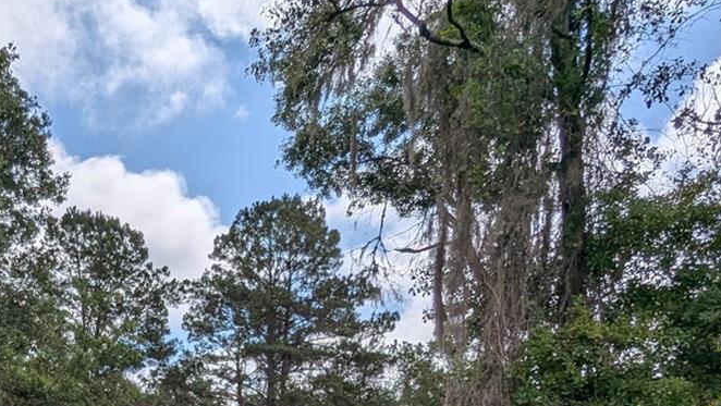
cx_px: 62
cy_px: 509
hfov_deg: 43.8
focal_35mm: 42
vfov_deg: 25.1
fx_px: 803
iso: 45
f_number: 2.2
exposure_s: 1/4049
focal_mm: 2.35
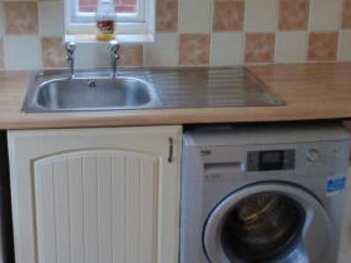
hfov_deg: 38.0
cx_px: 140
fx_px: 507
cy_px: 48
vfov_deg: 28.4
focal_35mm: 50
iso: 1600
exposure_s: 1/25
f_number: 3.3
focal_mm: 4.3
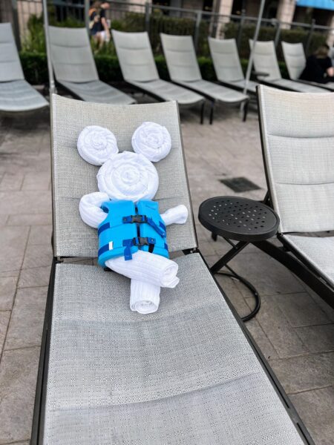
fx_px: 334
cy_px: 222
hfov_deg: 53.1
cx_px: 167
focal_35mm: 26
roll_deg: -5.5
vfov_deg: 67.3
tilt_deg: -30.8
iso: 50
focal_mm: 5.7
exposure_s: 1/3571
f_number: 1.5
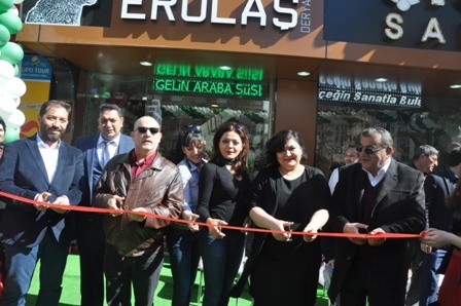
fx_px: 345
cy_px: 153
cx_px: 230
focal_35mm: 27
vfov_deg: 47.9
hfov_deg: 67.4
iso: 200
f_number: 7.1
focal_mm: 18
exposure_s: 1/200
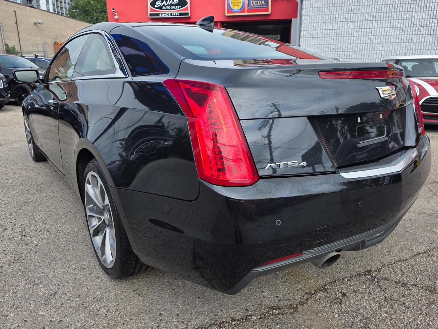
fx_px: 304
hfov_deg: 71.6
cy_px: 166
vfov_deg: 56.8
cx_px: 226
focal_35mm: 24
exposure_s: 1/2874
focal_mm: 6.3
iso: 80
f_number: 1.7
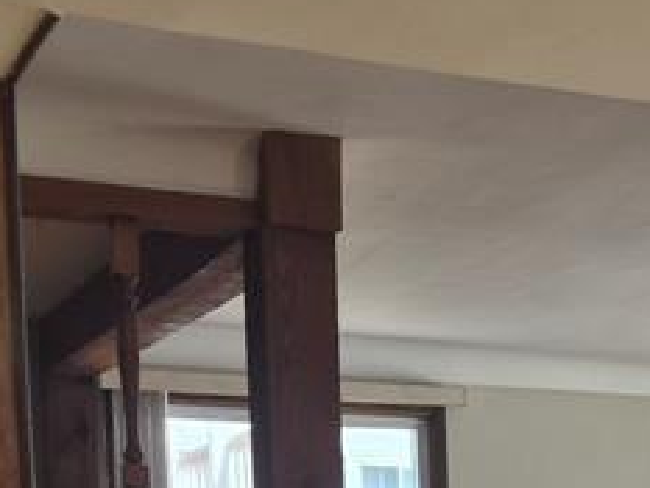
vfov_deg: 13.5
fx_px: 1897
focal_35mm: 101
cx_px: 842
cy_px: 809
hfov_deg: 18.1
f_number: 1.8
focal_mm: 5.4
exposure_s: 1/180
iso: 80
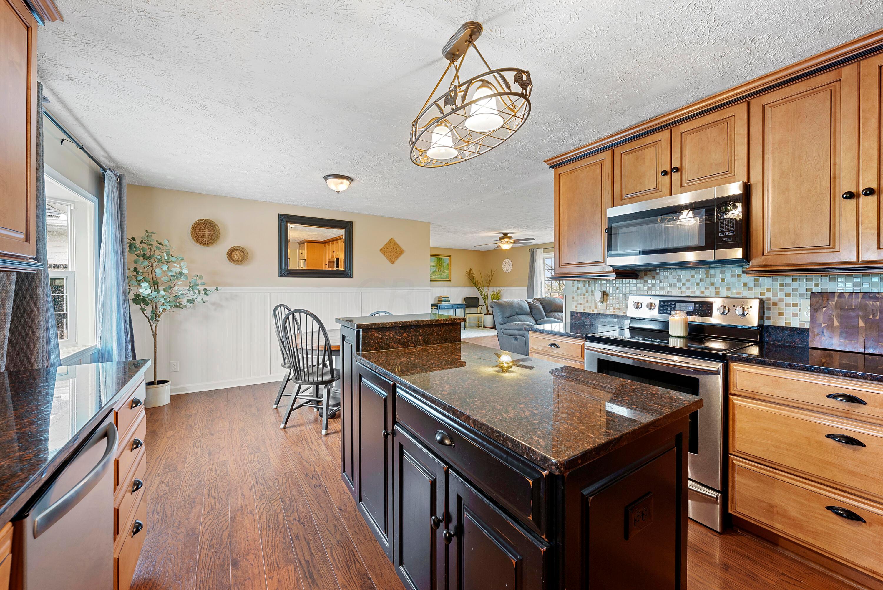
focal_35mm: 14
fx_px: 344
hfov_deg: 104.2
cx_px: 442
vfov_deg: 81.3
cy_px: 295
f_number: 9
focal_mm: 14
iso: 640
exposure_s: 1/1.25
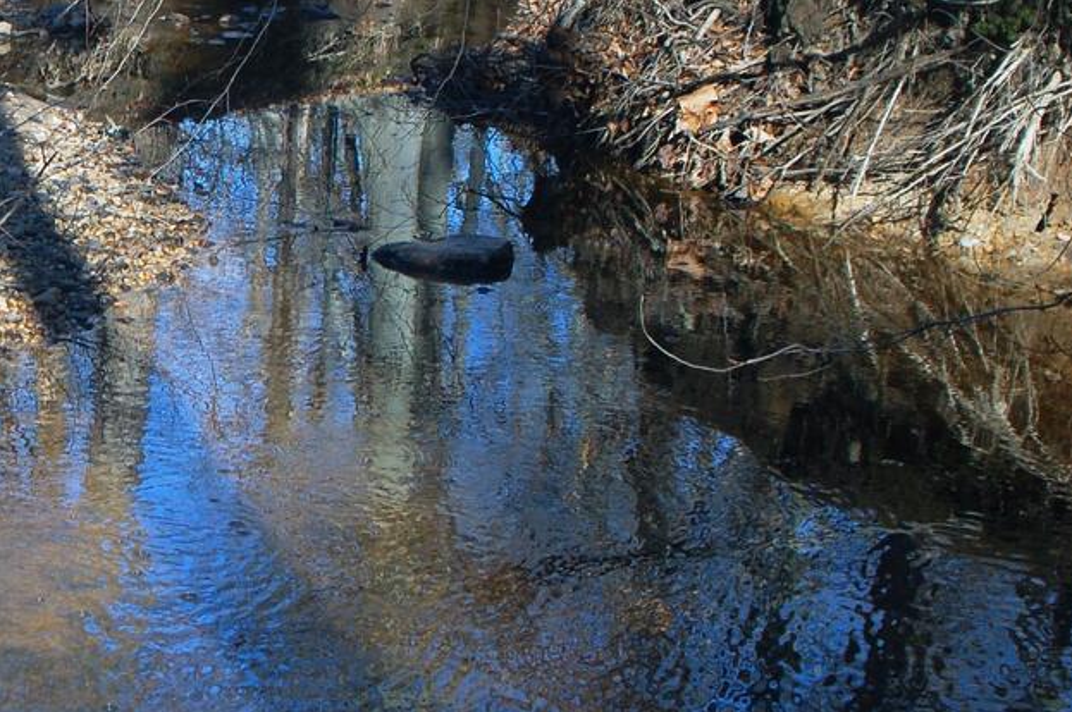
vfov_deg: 15.1
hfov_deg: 21.6
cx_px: -65
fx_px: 2677
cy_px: 157
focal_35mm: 90
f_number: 5.6
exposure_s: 1/125
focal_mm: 28
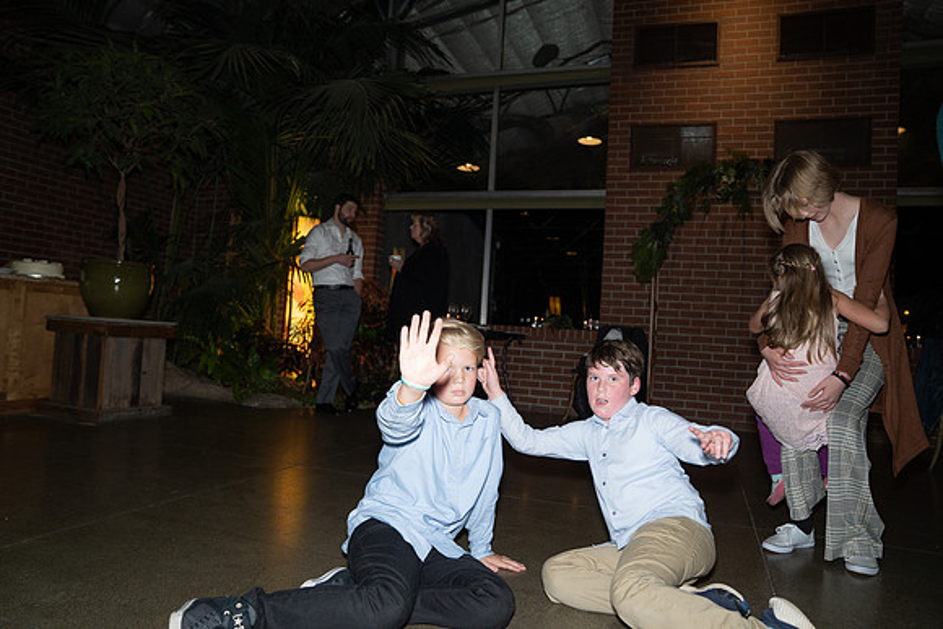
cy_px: 314
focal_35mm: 25
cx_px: 472
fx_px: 655
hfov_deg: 71.5
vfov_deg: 51.3
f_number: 2.8
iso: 1600
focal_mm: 25
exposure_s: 1/250
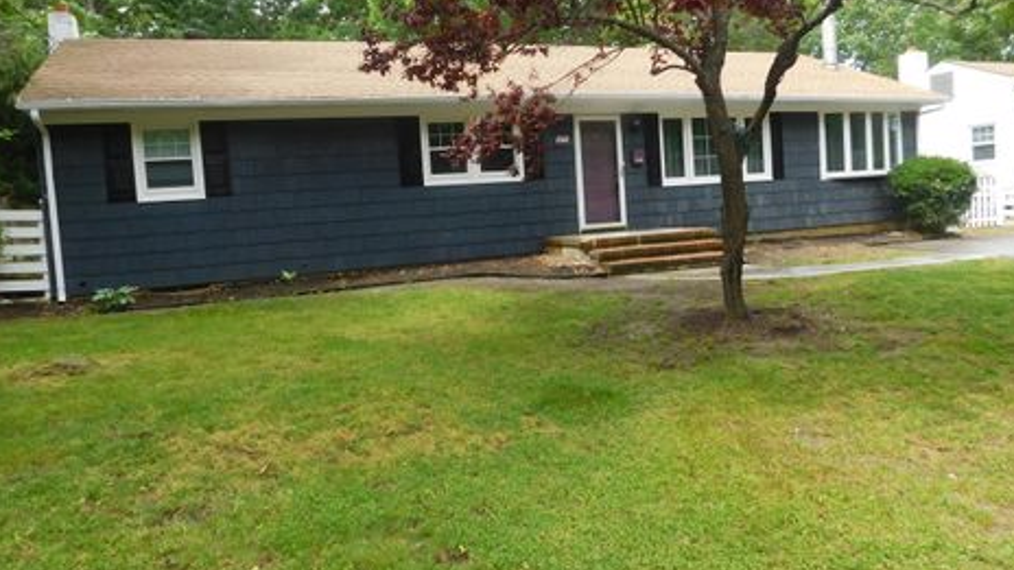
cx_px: 490
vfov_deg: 42.8
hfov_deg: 69.8
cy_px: 254
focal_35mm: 27
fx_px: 726
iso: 125
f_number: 3
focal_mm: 4
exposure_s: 1/400
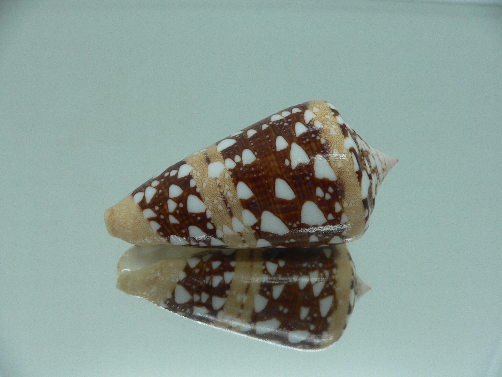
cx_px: 248
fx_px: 522
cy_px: 193
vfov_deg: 39.7
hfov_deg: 51.4
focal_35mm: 36
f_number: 2.8
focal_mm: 4.6
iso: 80
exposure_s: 1/60
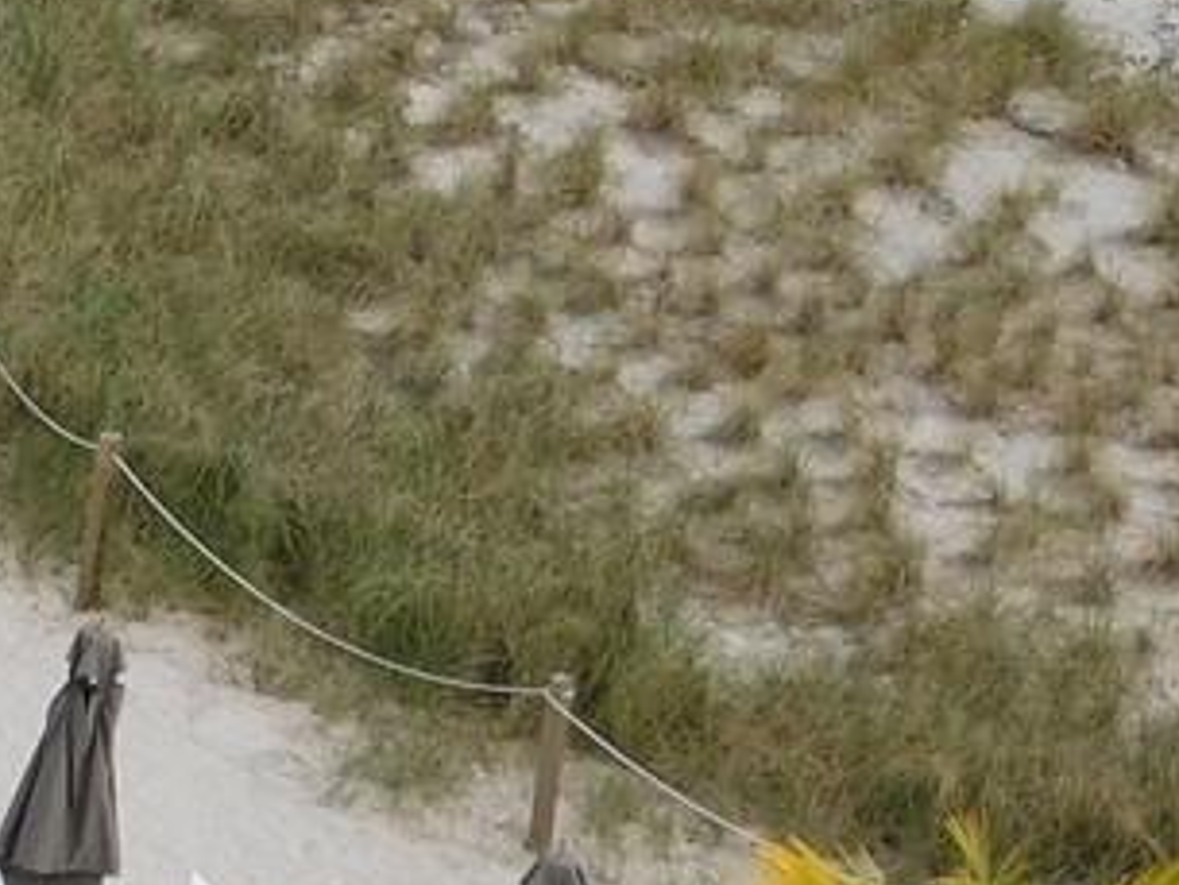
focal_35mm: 420
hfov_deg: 4.7
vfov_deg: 3.5
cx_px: -456
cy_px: 97
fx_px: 14311
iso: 125
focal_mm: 14.2
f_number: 4.4
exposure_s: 1/500
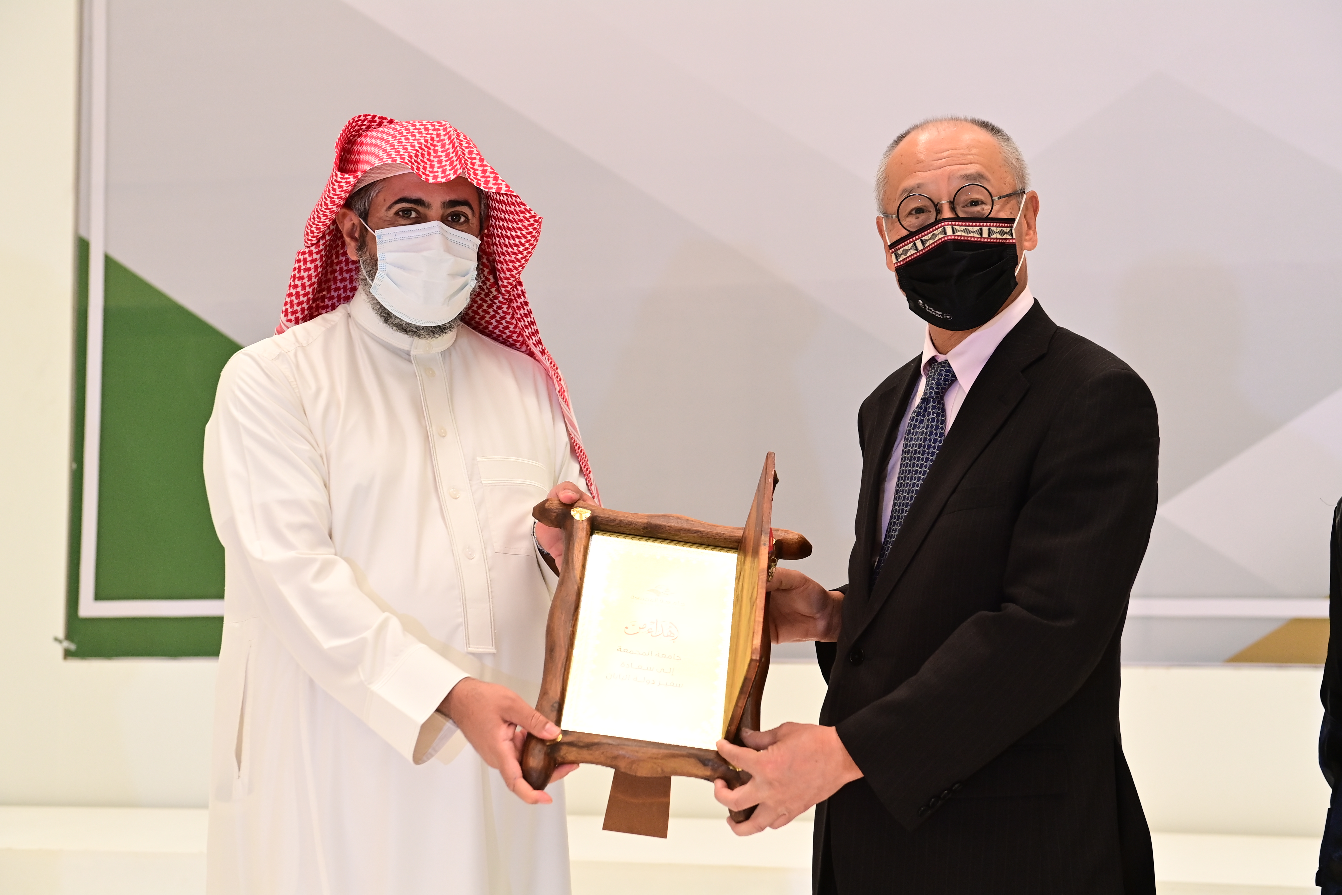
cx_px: 671
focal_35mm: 58
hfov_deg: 34.5
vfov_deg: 23.4
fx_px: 2162
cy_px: 448
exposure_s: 1/125
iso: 1600
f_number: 4
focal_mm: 58
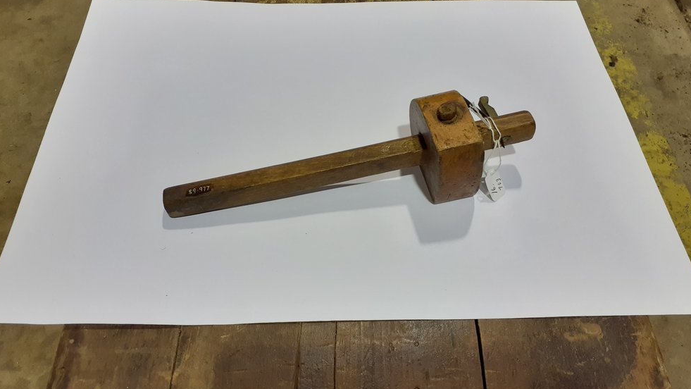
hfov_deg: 64.3
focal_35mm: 30
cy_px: 188
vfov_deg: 38.9
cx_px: 348
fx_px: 550
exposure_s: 1/50
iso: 160
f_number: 1.9
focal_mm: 3.6
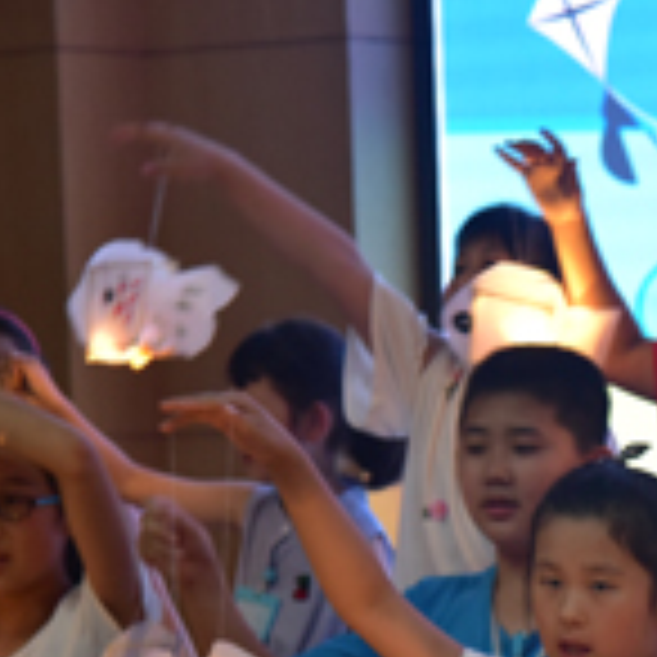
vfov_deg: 7.3
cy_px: 675
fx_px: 5111
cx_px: 778
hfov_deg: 7.3
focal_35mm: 238
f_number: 4
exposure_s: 1/40
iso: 2000
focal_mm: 82
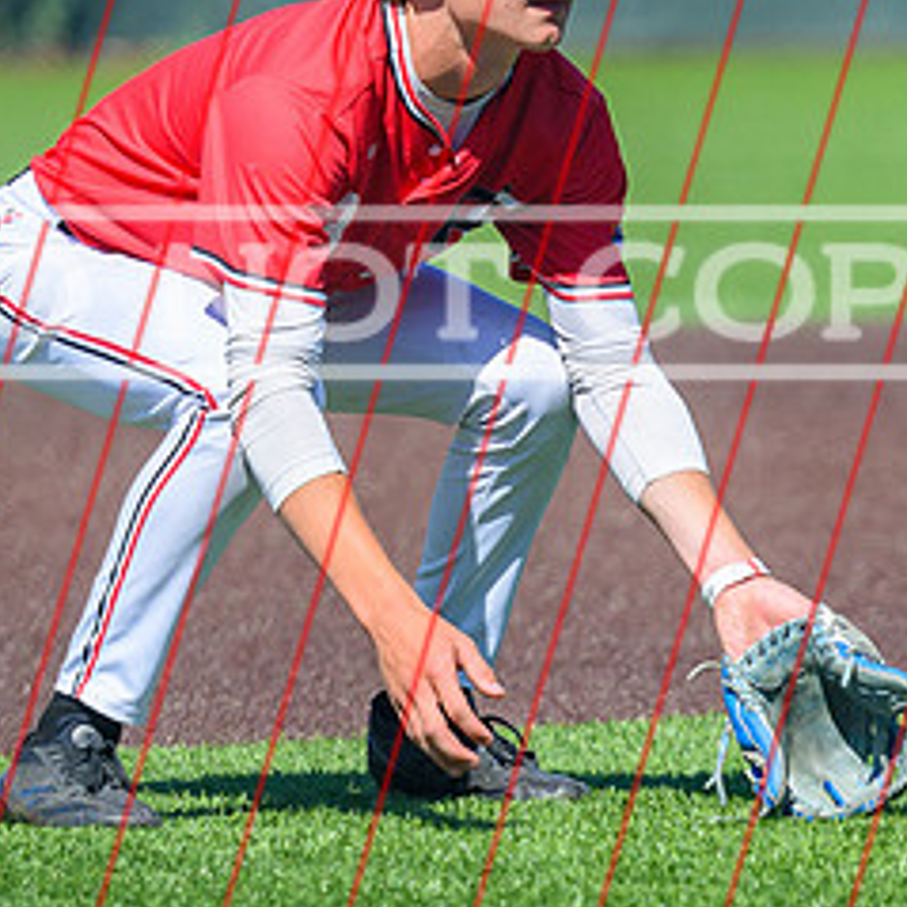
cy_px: 333
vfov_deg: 2.8
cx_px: 697
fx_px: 18765
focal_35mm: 633
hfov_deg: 2.8
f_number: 2.8
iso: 250
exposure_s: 1/3200
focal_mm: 170
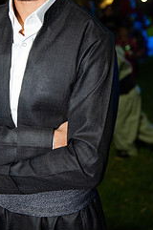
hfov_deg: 19.1
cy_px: 81
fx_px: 454
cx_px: 54
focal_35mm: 71
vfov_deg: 28.3
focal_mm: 38
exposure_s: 1/30
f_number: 2.8
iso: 1600
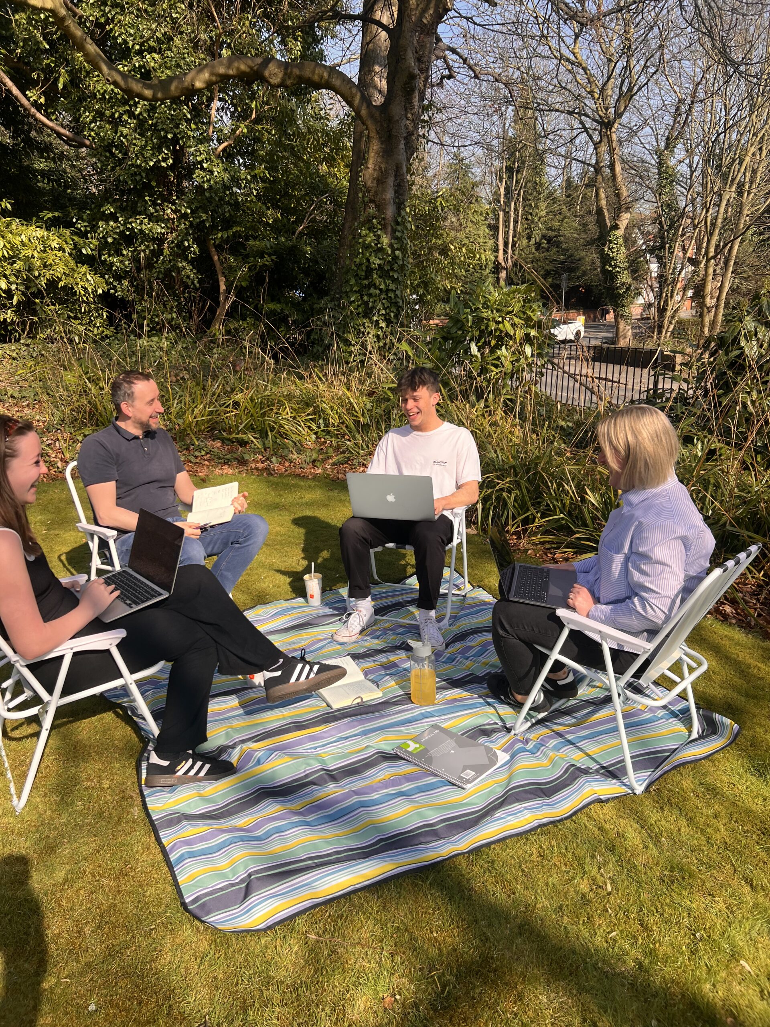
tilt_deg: -14.6
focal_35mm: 26
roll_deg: +0.5
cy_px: 514
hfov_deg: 53.1
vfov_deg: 67.3
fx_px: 771
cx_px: 385
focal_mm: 5.7
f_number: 1.5
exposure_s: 1/2208
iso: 50
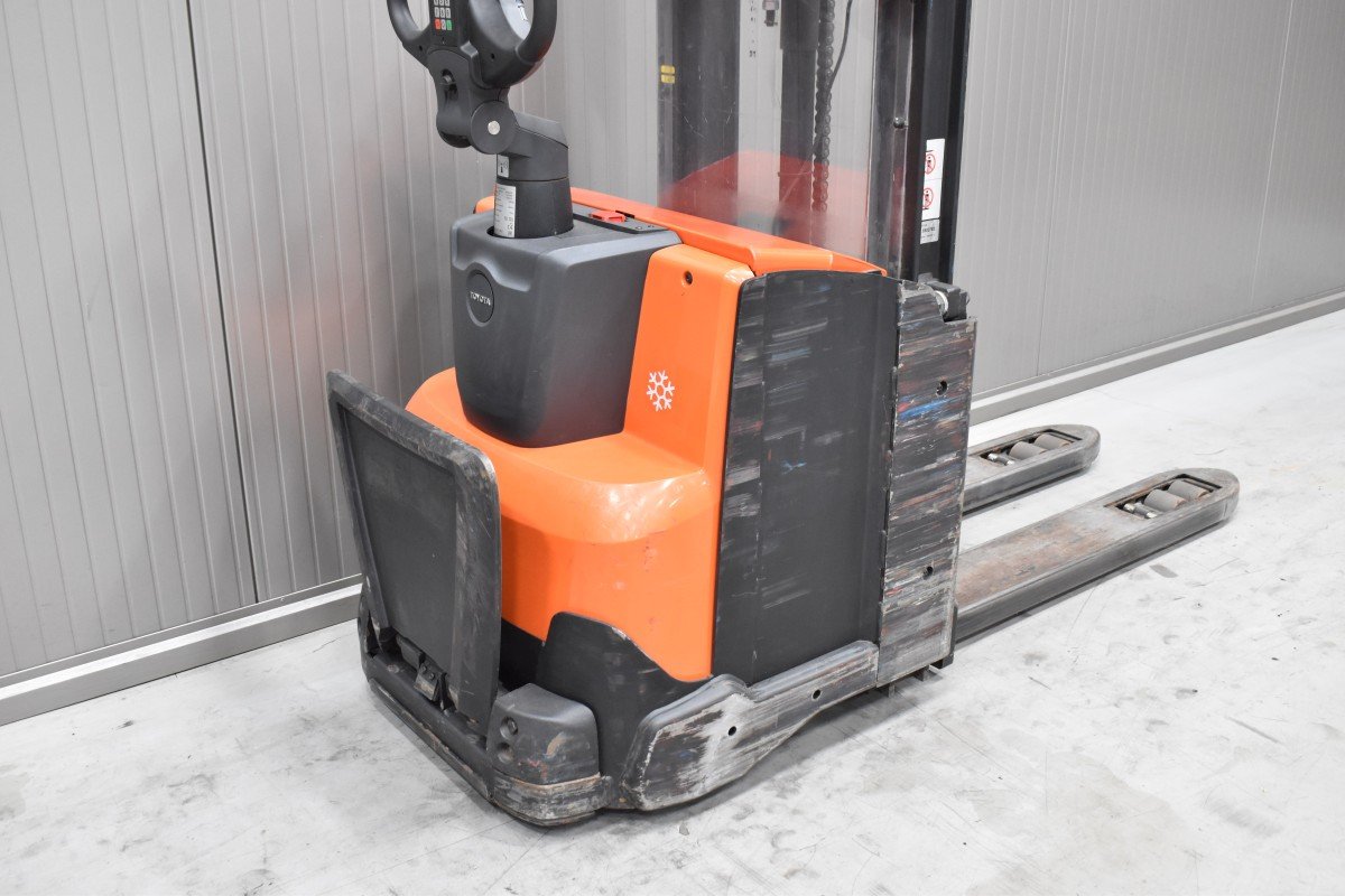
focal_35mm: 36
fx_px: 1345
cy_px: 448
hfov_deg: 53.1
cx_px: 672
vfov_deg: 36.9
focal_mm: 24
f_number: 5
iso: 1600
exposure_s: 1/20
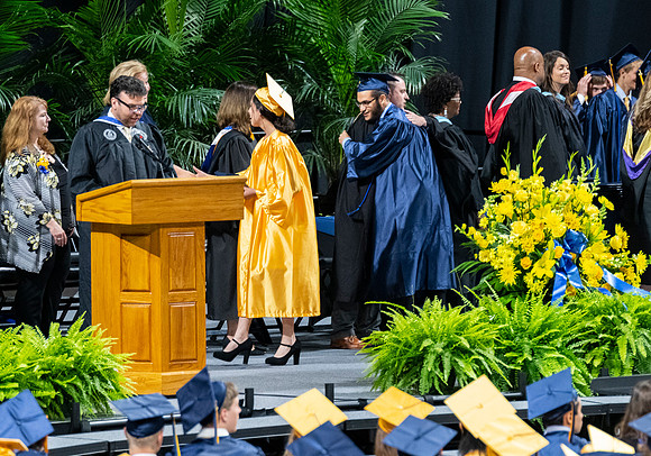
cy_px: 237
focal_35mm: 348
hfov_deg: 5.8
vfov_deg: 4.1
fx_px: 6383
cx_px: 407
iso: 2000
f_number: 4
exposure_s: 1/200
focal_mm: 200
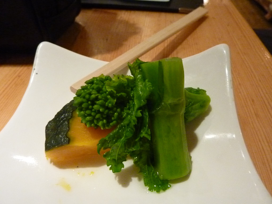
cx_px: 136
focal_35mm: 25
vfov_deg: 54.9
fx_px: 196
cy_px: 102
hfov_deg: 69.4
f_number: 3.3
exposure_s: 1/30
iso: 800
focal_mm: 4.1
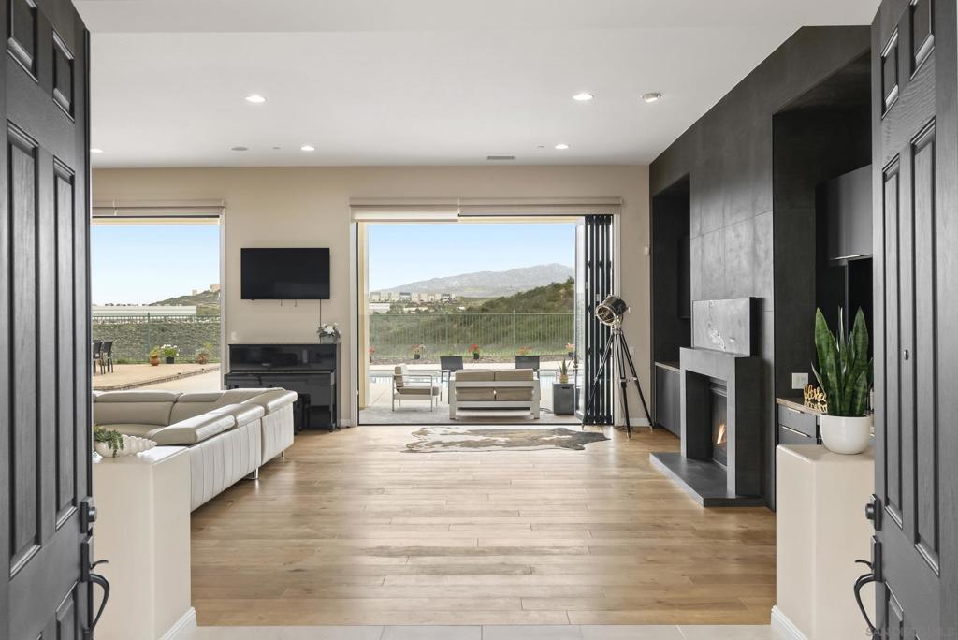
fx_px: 772
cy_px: 320
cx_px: 479
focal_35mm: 29
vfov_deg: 45.0
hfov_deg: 63.6
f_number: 8
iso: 500
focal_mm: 29
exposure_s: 1/50
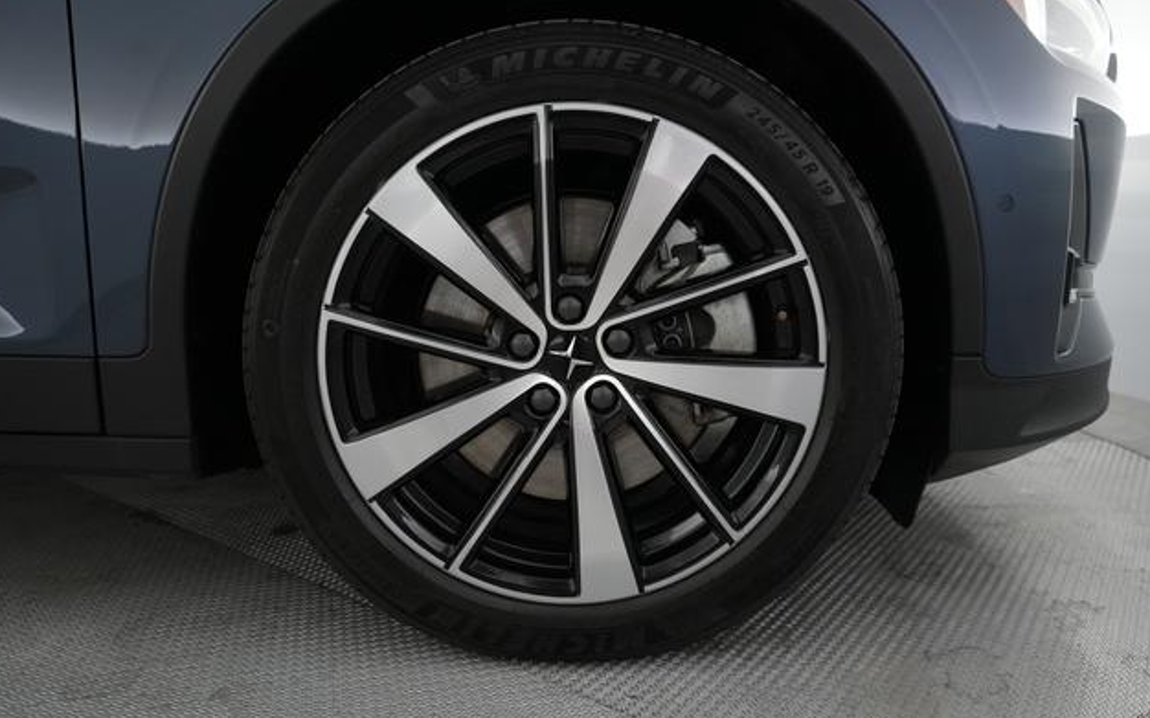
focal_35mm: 25
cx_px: 566
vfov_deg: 49.2
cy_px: 342
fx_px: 783
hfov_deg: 72.6
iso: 4000
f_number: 4.5
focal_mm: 24
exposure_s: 1/125
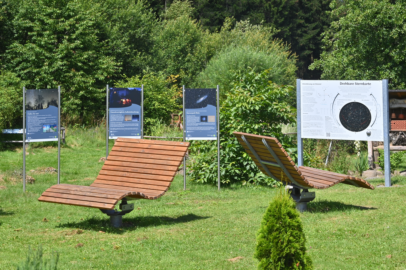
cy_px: 135
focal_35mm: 95
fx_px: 1071
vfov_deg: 14.4
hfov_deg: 21.5
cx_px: 203
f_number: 16
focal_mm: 95
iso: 250
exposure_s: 1/320
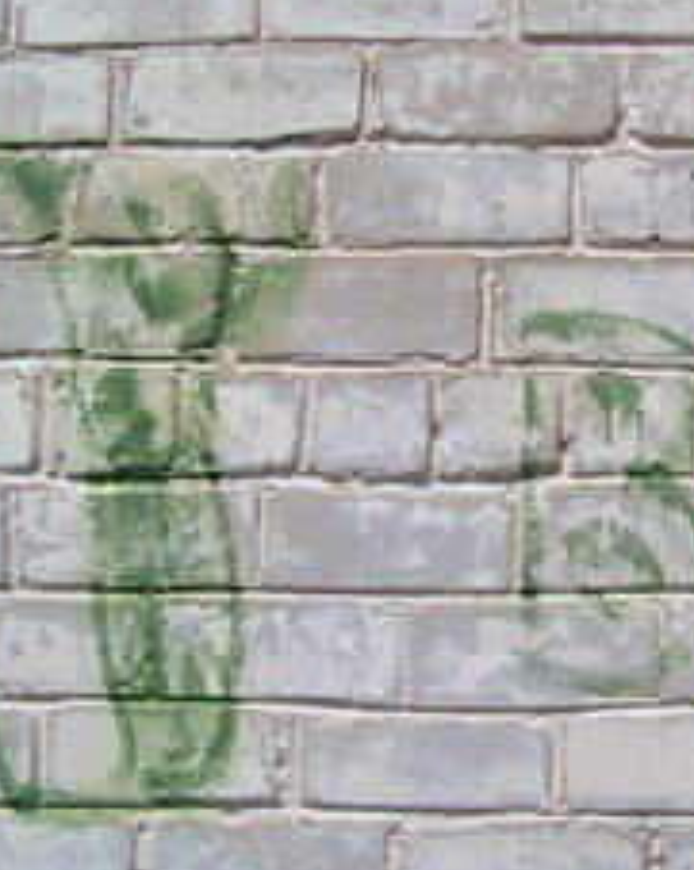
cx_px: 721
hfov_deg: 23.4
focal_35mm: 62
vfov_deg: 30.5
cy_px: 464
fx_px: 1595
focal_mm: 5.85
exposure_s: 1/1250
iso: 64
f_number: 4
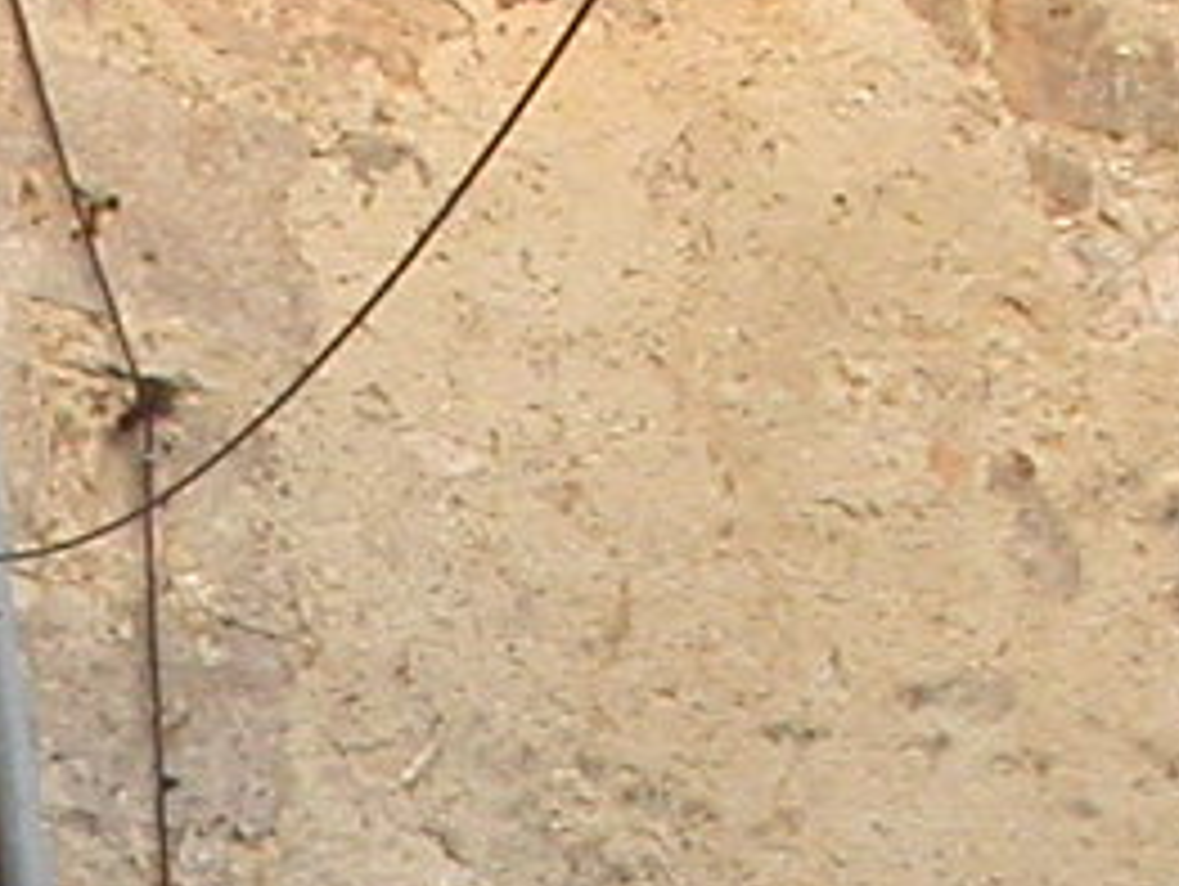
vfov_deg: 6.3
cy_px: 1412
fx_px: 7909
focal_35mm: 232
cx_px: -158
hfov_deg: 8.5
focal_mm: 7.85
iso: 100
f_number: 3.7
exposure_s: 1/66.3
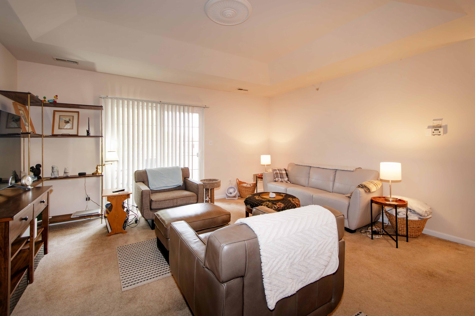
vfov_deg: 77.3
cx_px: 238
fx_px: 198
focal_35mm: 15
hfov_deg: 100.4
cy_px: 158
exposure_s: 1/10
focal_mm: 10
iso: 100
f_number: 3.5
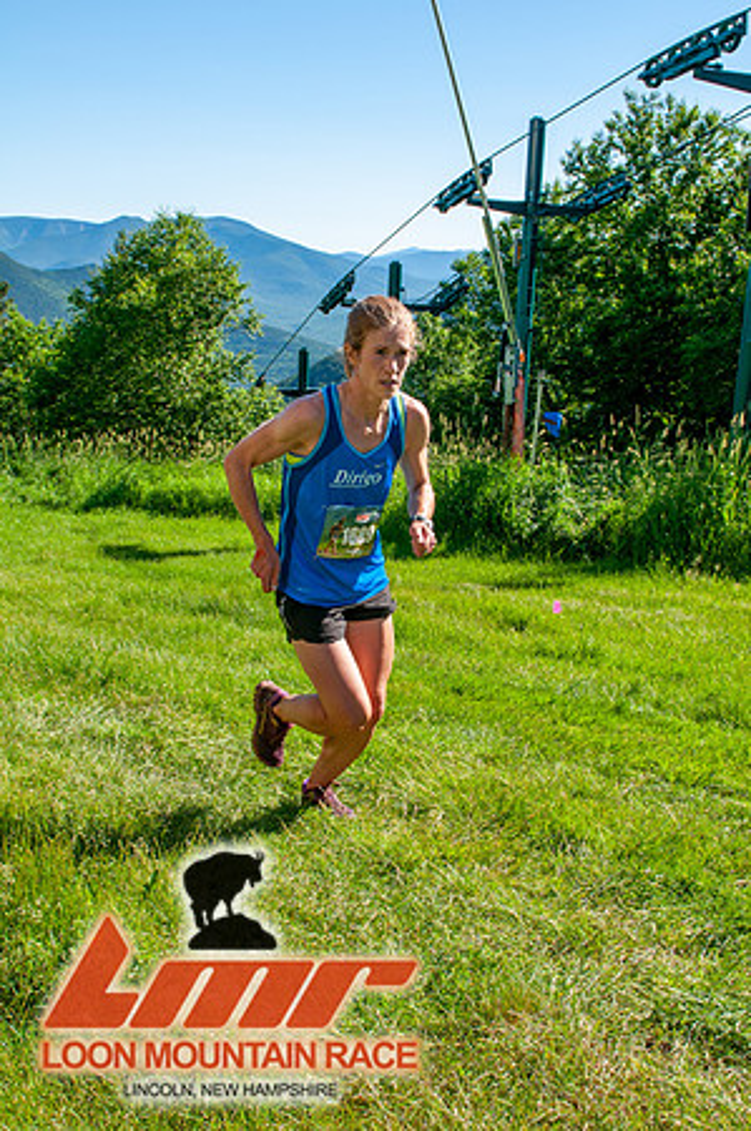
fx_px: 1129
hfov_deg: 36.8
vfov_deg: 53.2
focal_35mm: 36
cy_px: 566
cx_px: 376
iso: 200
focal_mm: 24
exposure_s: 1/400
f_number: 8
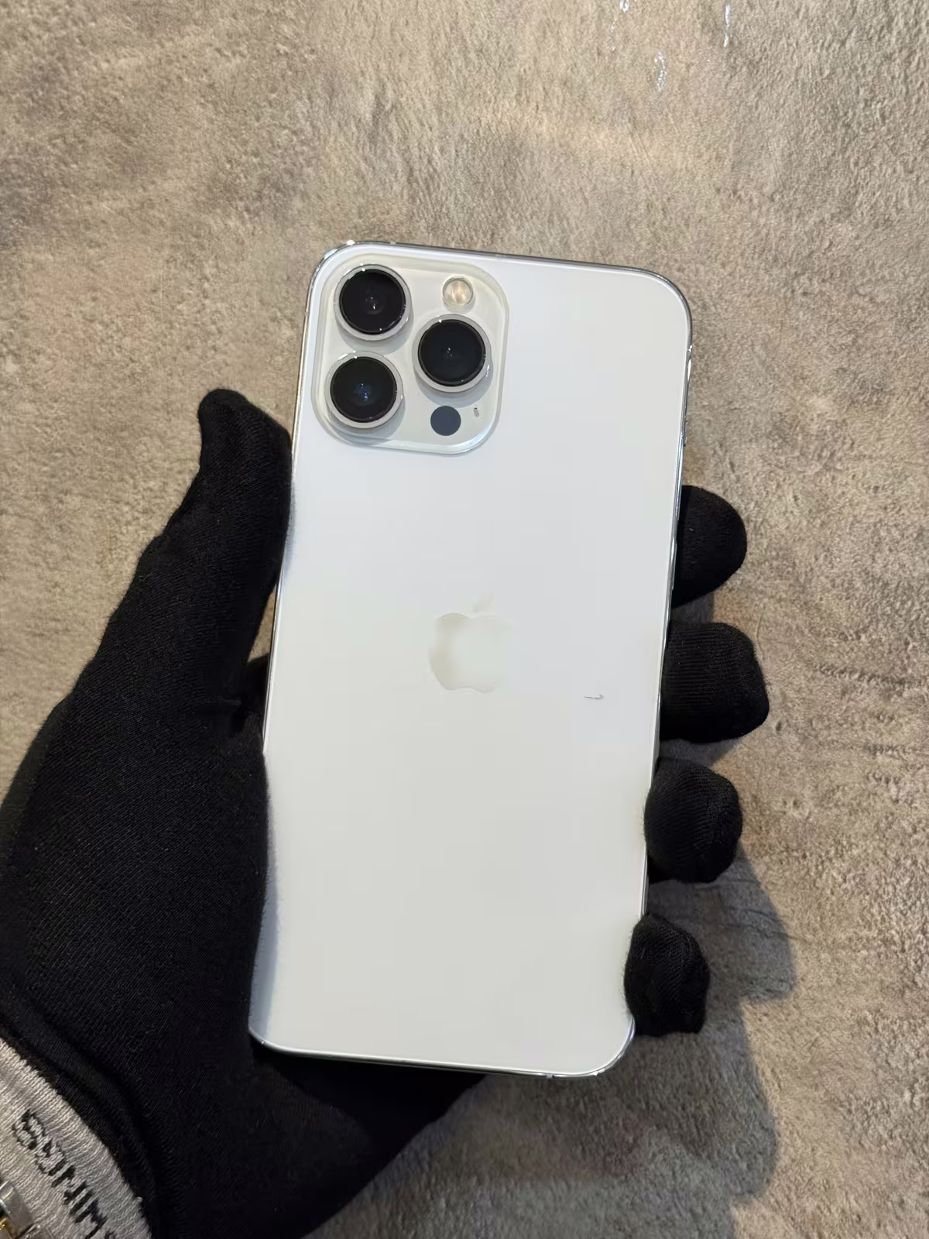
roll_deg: -13.5
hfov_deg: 30.3
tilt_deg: +3.4
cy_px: 620
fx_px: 1718
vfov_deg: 39.7
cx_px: 464
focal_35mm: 48
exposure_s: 1/100
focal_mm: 6.76
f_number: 1.78
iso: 80
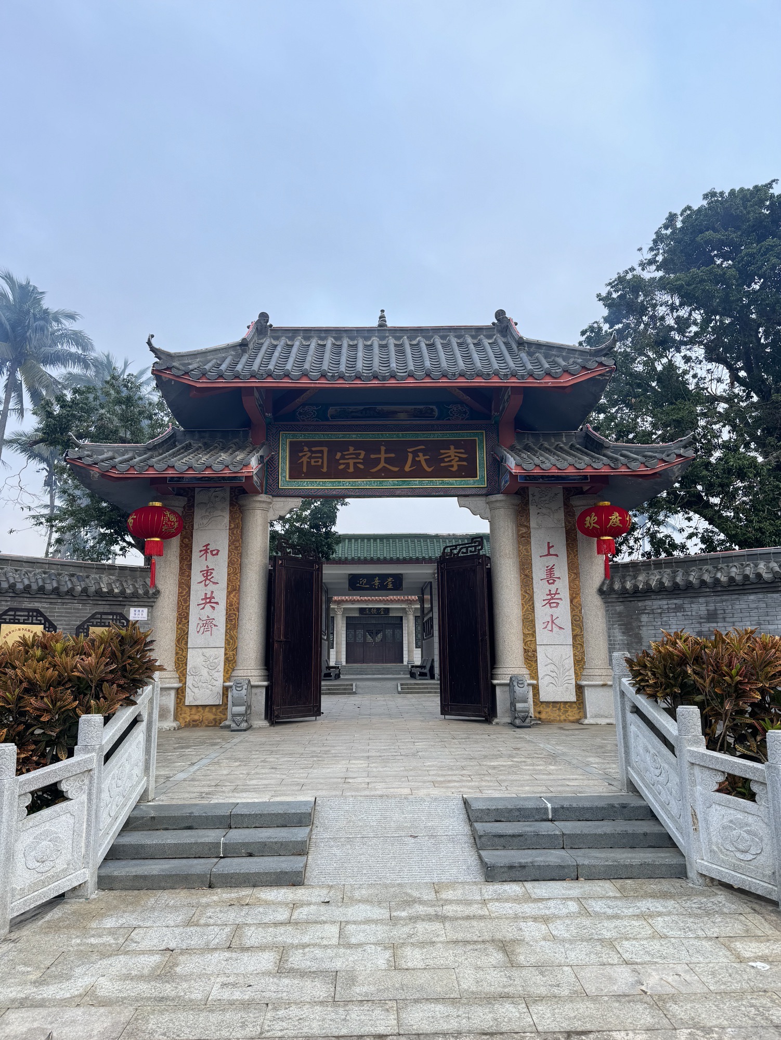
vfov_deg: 71.6
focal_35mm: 24
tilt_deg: +11.0
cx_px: 390
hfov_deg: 56.9
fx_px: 721
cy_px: 520
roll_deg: +0.4
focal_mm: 6.86
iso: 80
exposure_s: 1/297
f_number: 1.78
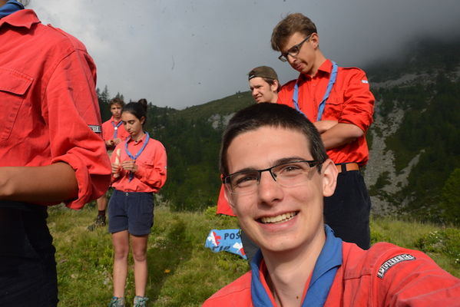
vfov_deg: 41.2
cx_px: 230
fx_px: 409
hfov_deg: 58.7
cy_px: 154
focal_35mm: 32
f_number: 16
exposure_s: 1/1000
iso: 2000
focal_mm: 32
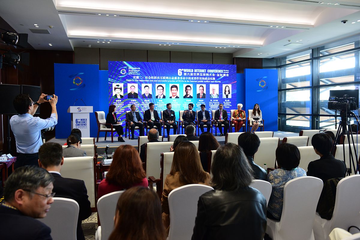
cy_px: 120
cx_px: 180
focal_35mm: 31
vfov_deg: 42.4
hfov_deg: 60.3
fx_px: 310
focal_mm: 31
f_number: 3.5
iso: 800
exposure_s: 1/125
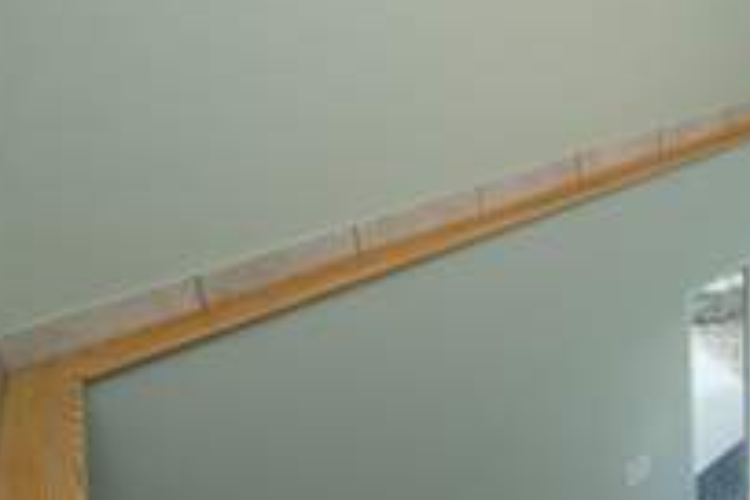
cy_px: 44
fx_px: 687
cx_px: 739
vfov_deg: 37.2
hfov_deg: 48.0
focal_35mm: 33
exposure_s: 1/50
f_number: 8
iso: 1250
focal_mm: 14
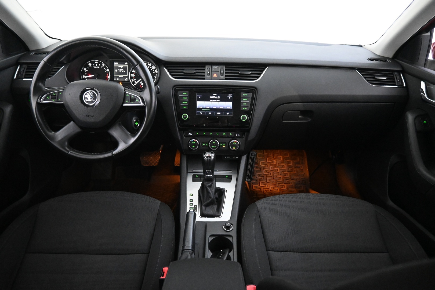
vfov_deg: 53.1
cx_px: 218
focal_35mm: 24
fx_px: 290
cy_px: 145
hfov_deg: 73.7
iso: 6400
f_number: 3.5
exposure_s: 1/25
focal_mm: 16
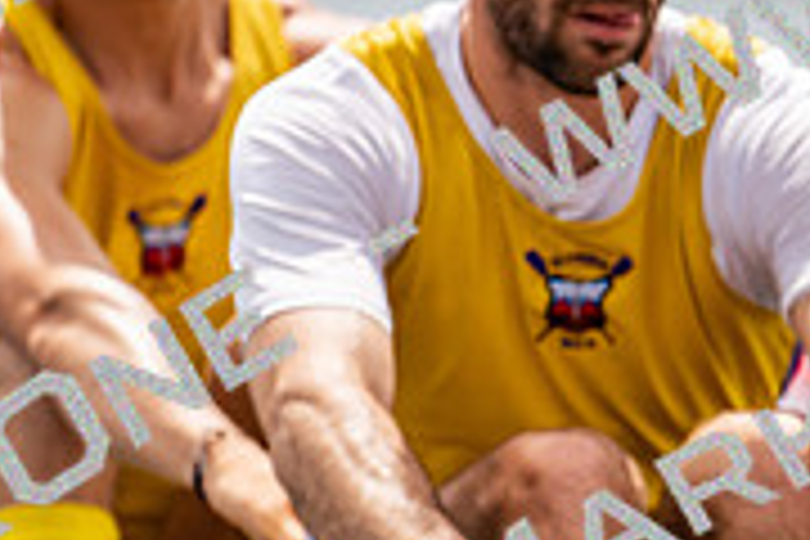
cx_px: 1044
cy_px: 216
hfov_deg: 1.6
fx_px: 28955
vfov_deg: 1.1
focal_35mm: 1287
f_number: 4.5
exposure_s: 1/2500
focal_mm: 400
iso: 250
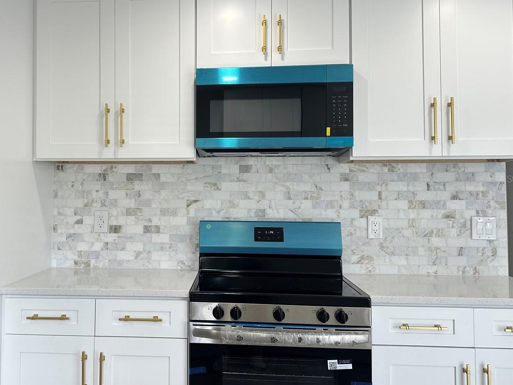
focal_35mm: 34
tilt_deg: +1.9
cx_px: 186
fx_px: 504
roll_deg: -0.2
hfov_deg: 53.2
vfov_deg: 41.8
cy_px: 179
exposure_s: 1/121
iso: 64
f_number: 1.78
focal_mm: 6.86
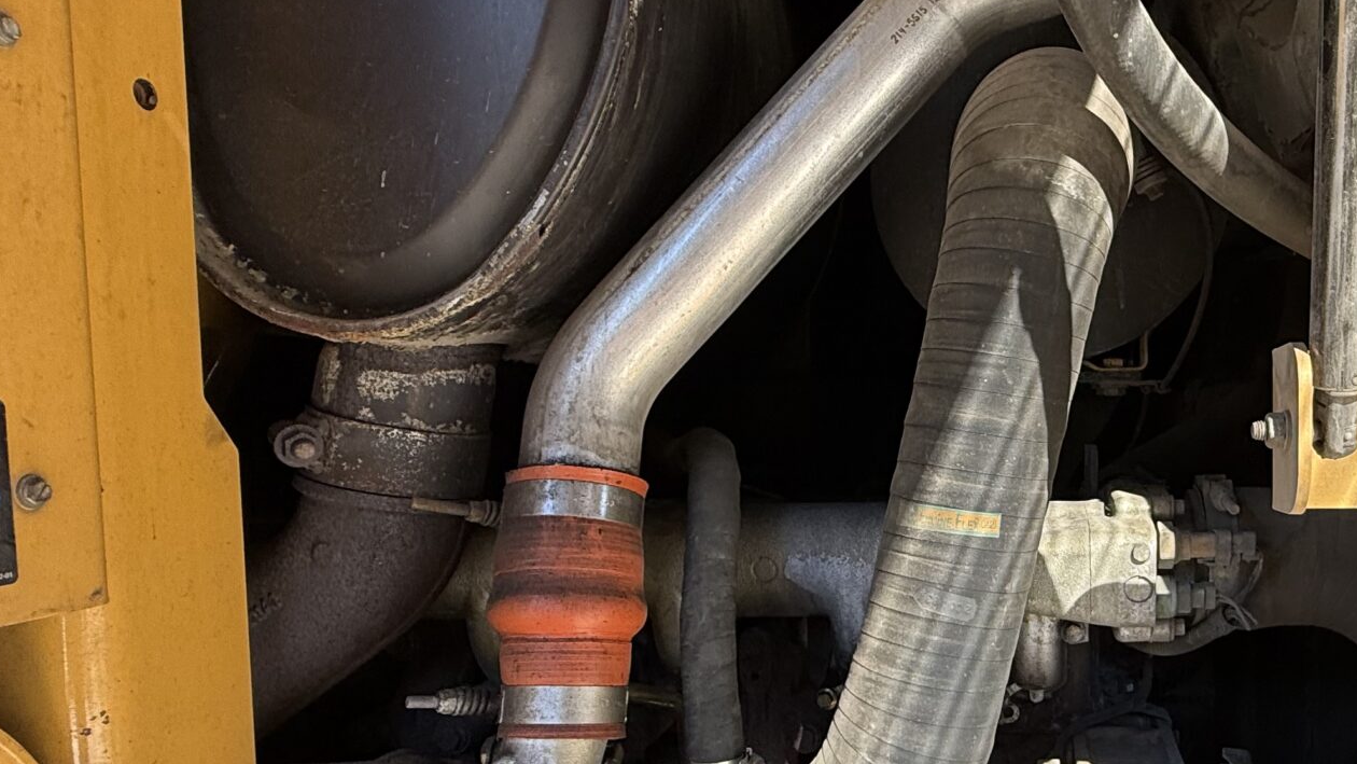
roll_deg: +0.6
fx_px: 1116
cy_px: 489
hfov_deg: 59.5
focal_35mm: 31
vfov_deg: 37.5
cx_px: 1008
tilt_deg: -2.1
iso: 50
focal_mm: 2.22
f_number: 2.2
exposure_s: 1/139
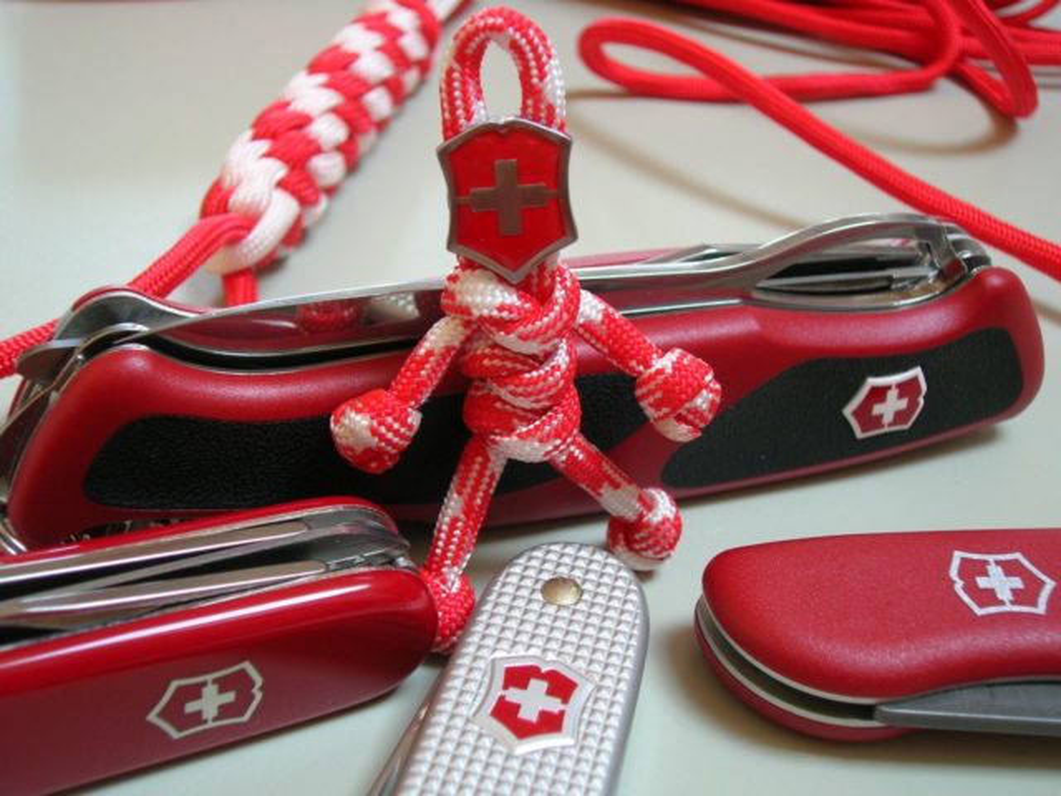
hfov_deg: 41.2
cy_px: 398
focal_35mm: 46
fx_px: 1410
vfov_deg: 31.5
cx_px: 530
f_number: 3.2
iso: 50
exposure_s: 1/14.2
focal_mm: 7.7
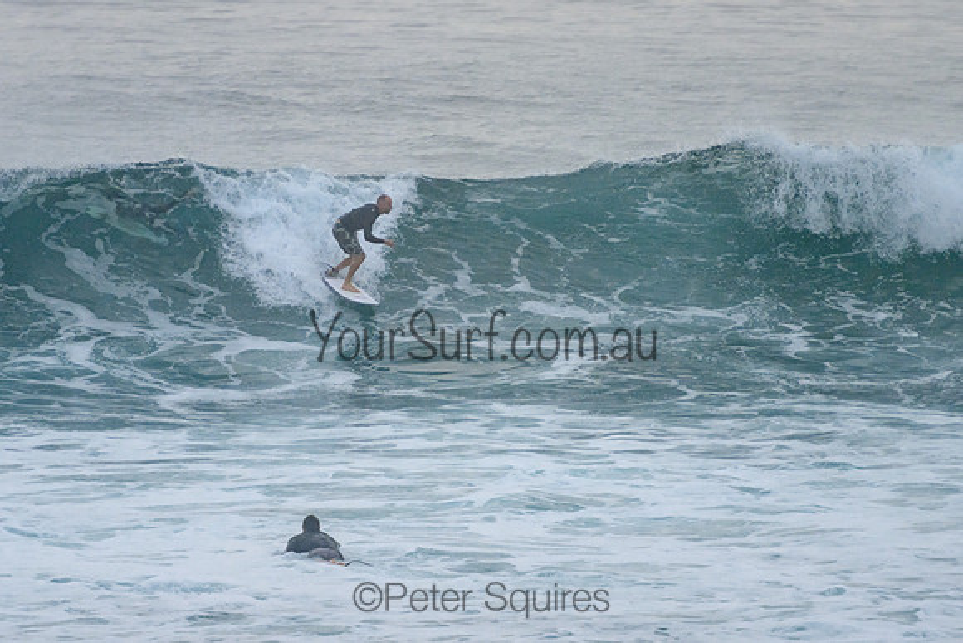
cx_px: 448
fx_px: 13965
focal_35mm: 522
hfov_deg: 3.9
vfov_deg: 2.6
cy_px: 253
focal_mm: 380
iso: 500
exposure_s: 1/1250
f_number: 5.6
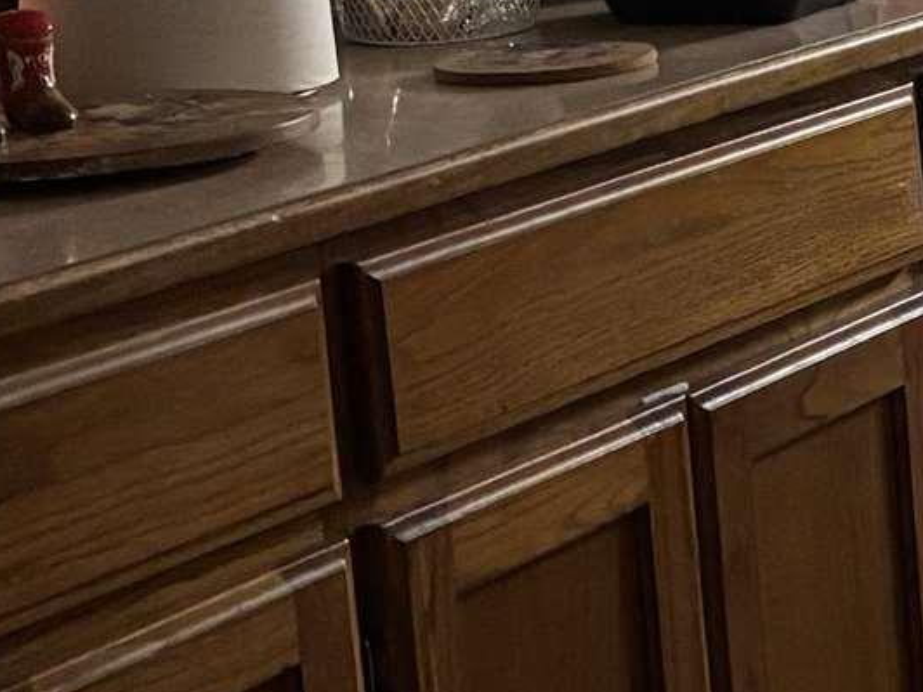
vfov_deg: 9.8
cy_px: 38
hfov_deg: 11.3
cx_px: 2091
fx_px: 4000
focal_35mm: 150
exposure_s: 1/40
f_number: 1.6
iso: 500
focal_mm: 5.96
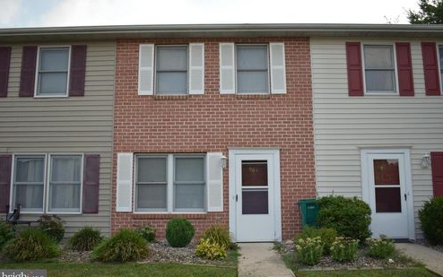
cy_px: 136
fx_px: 411
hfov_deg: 56.7
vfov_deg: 37.3
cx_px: 222
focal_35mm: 34
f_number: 3.8
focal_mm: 22
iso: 200
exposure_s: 1/1000
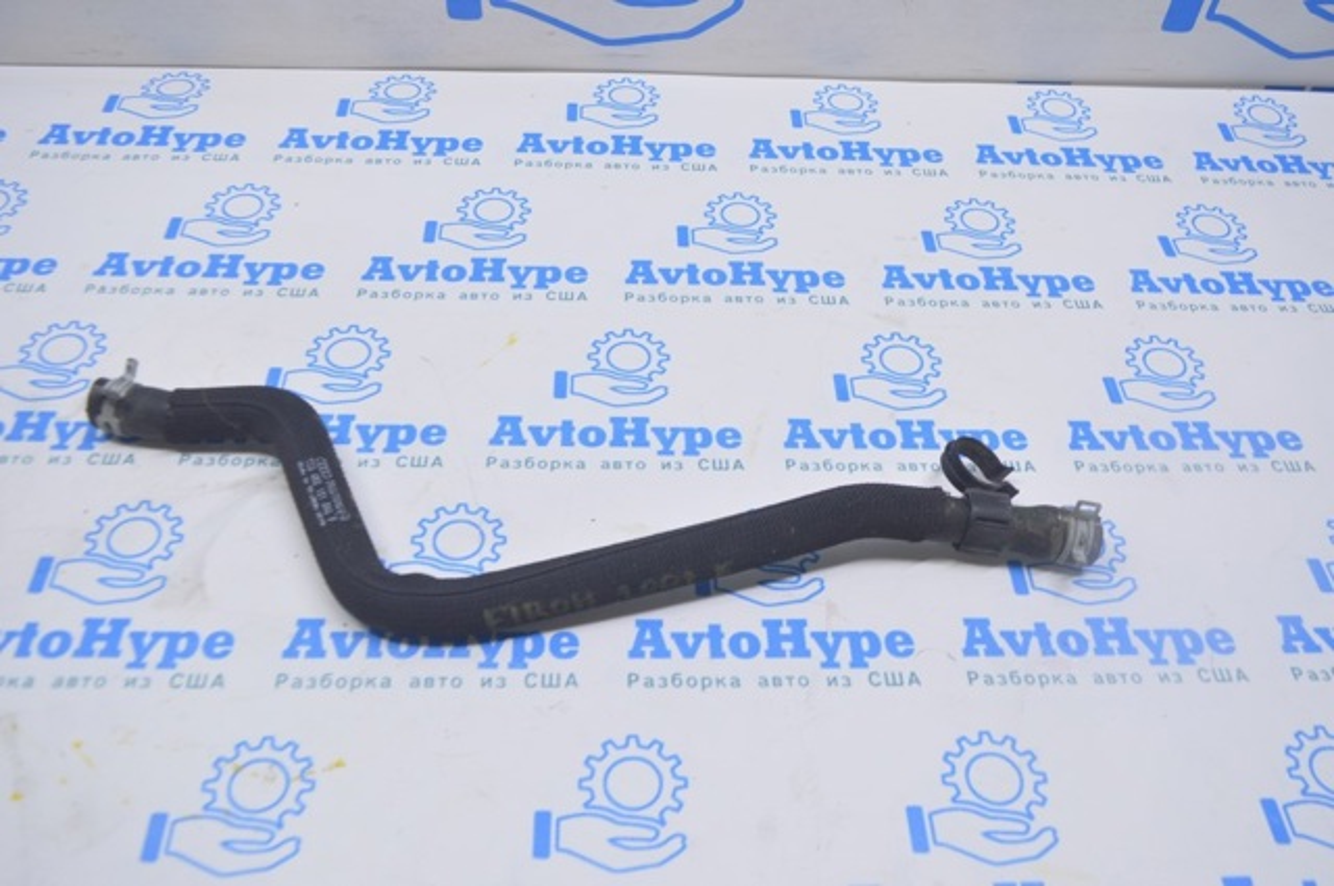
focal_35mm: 33
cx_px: 667
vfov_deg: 39.9
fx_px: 1221
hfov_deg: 57.3
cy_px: 443
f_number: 5.6
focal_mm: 22
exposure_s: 1/25
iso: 400
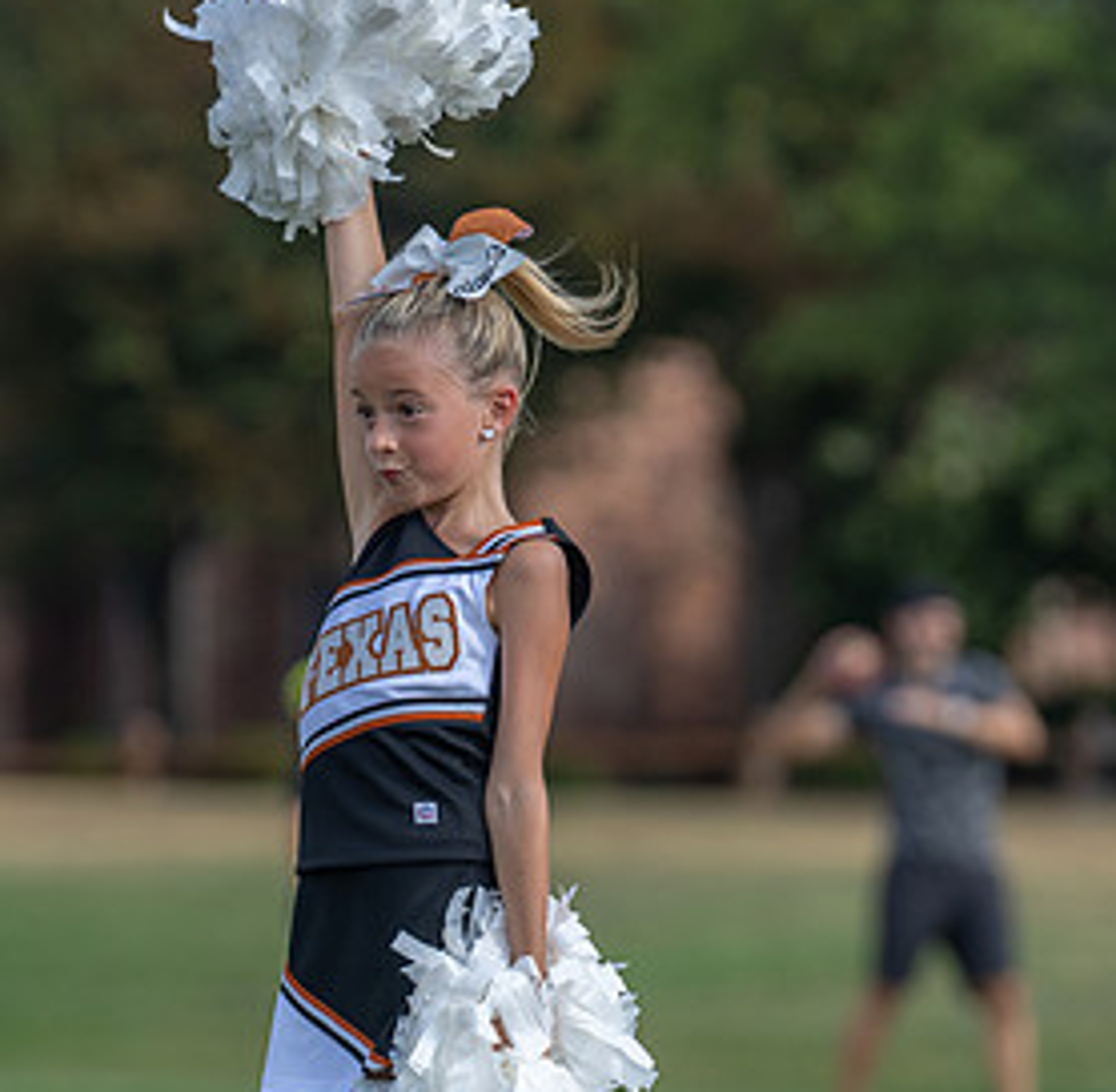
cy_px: 939
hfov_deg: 3.7
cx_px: 318
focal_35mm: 474
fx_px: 17103
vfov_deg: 3.7
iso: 125
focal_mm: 200
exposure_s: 1/1000
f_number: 3.5
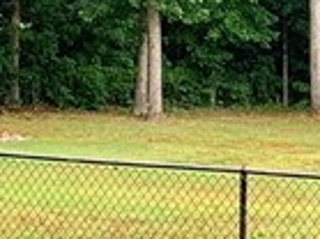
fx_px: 1773
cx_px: 486
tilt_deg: -0.3
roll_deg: +0.2
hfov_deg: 10.0
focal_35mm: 192
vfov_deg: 7.7
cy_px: 51
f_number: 1.8
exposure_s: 1/122
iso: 32
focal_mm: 4.25
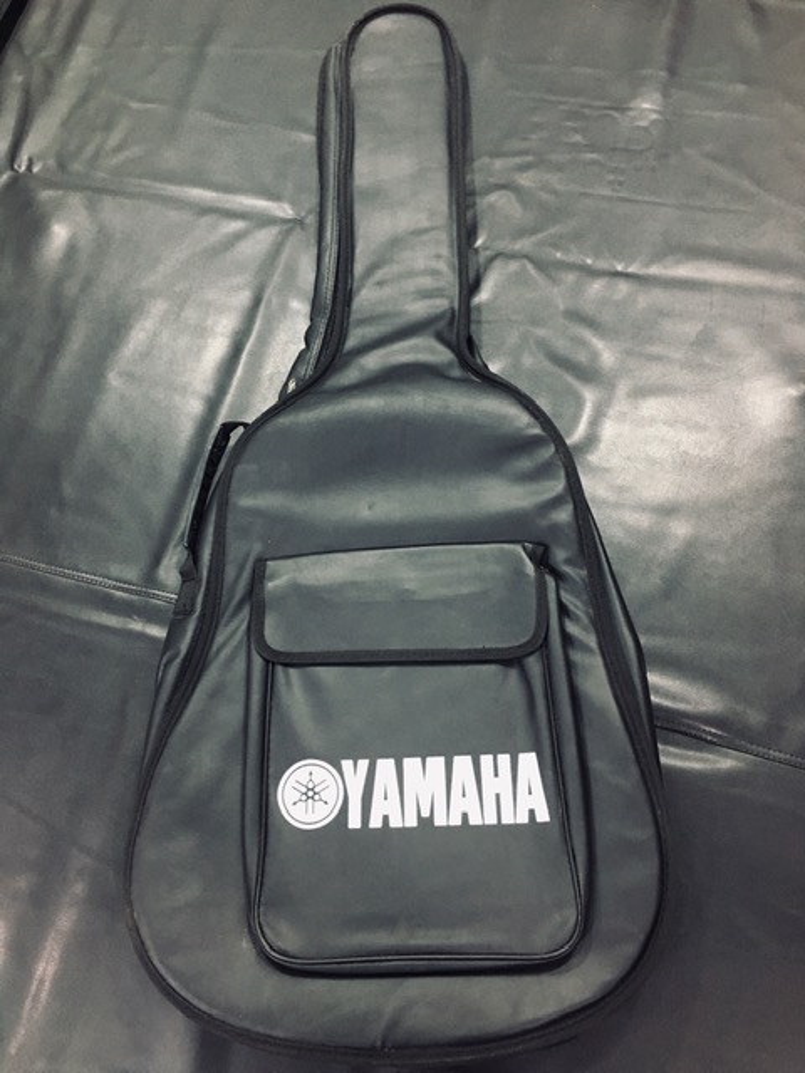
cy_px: 536
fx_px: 899
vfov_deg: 61.7
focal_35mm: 29
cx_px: 402
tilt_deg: -68.2
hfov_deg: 48.2
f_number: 2.2
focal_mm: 4.15
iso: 100
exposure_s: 1/10
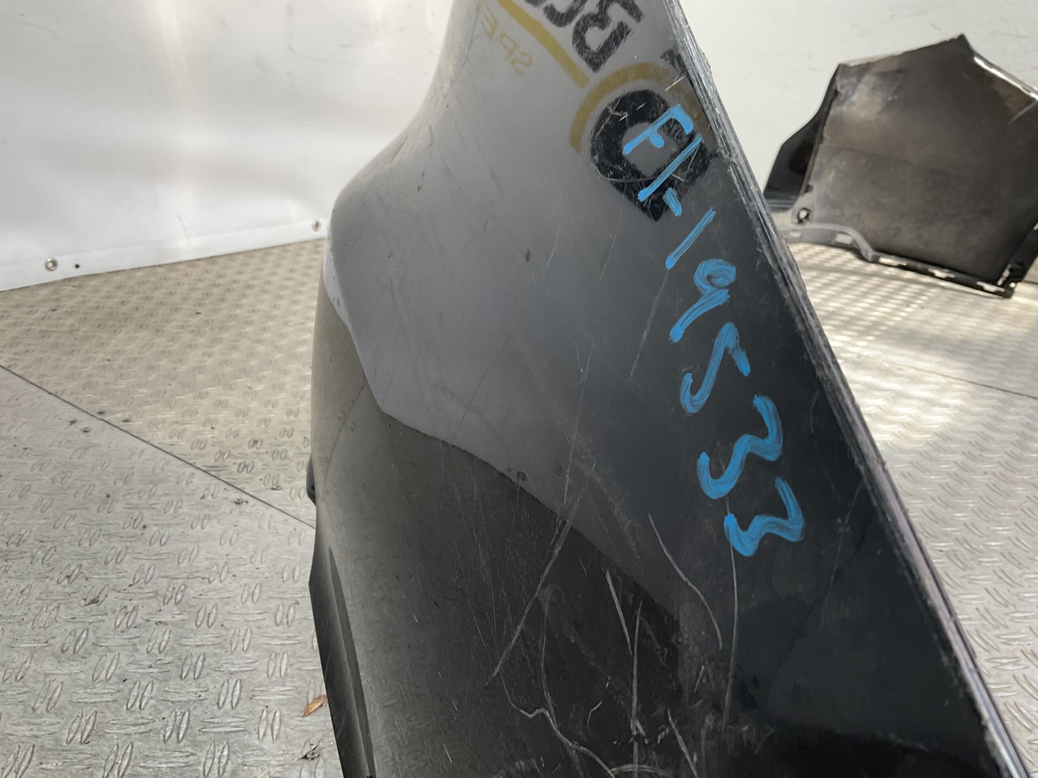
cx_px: 519
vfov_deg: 48.2
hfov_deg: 61.7
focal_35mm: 29
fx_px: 870
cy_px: 389
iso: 16
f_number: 1.8
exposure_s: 1/121
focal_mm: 3
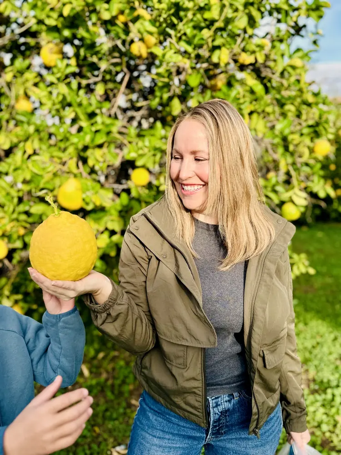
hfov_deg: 53.1
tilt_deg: -9.3
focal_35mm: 26
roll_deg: +0.3
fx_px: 341
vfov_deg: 67.3
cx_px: 170
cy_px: 228
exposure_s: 1/2123
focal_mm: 5.7
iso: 50
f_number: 1.5
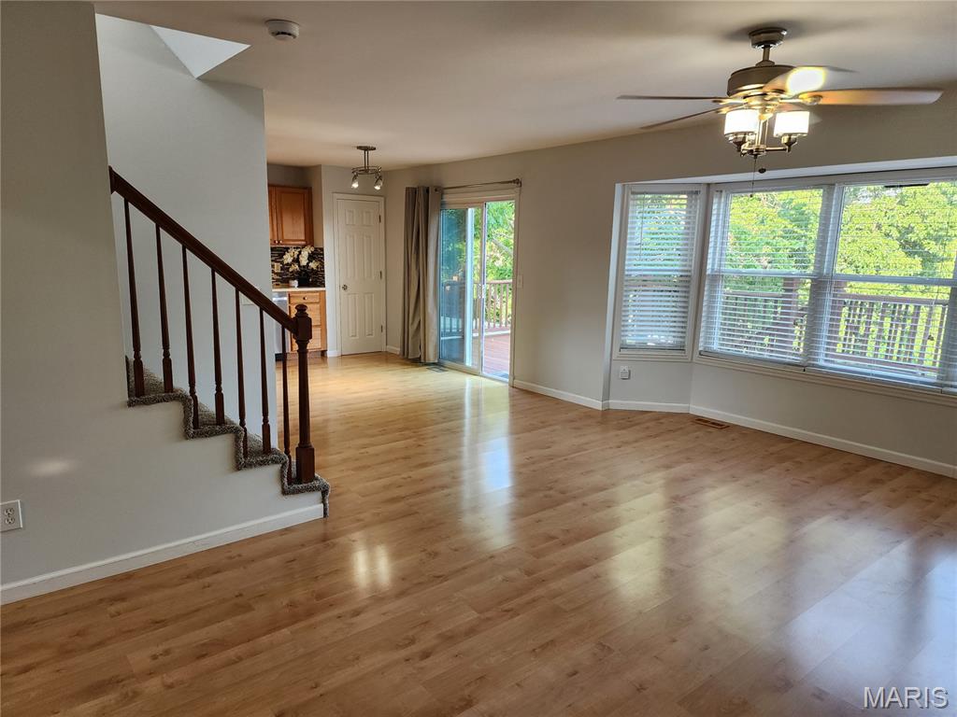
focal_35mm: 23
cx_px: 478
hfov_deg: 73.9
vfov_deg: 58.9
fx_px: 636
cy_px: 358
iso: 160
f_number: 1.8
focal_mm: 6.4
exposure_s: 1/120
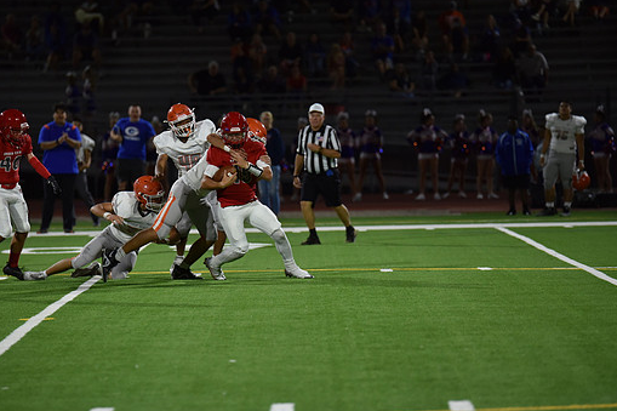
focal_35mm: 228
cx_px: 269
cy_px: 201
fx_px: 3906
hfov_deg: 9.0
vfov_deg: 6.0
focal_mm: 200
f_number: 2.8
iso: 1600
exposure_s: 1/500
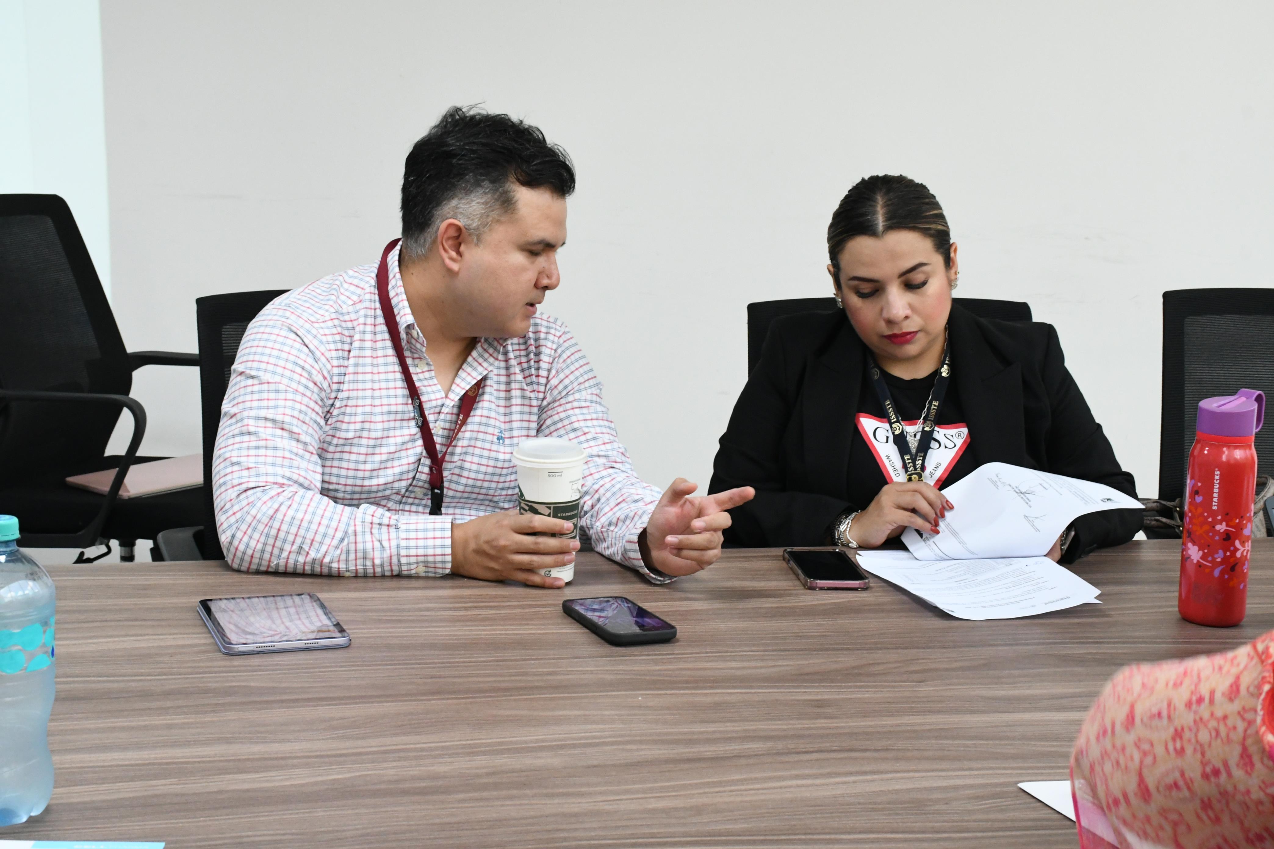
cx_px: 637
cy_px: 424
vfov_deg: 23.8
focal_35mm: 57
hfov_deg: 35.1
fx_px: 2017
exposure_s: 1/50
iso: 3200
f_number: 11
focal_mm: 38
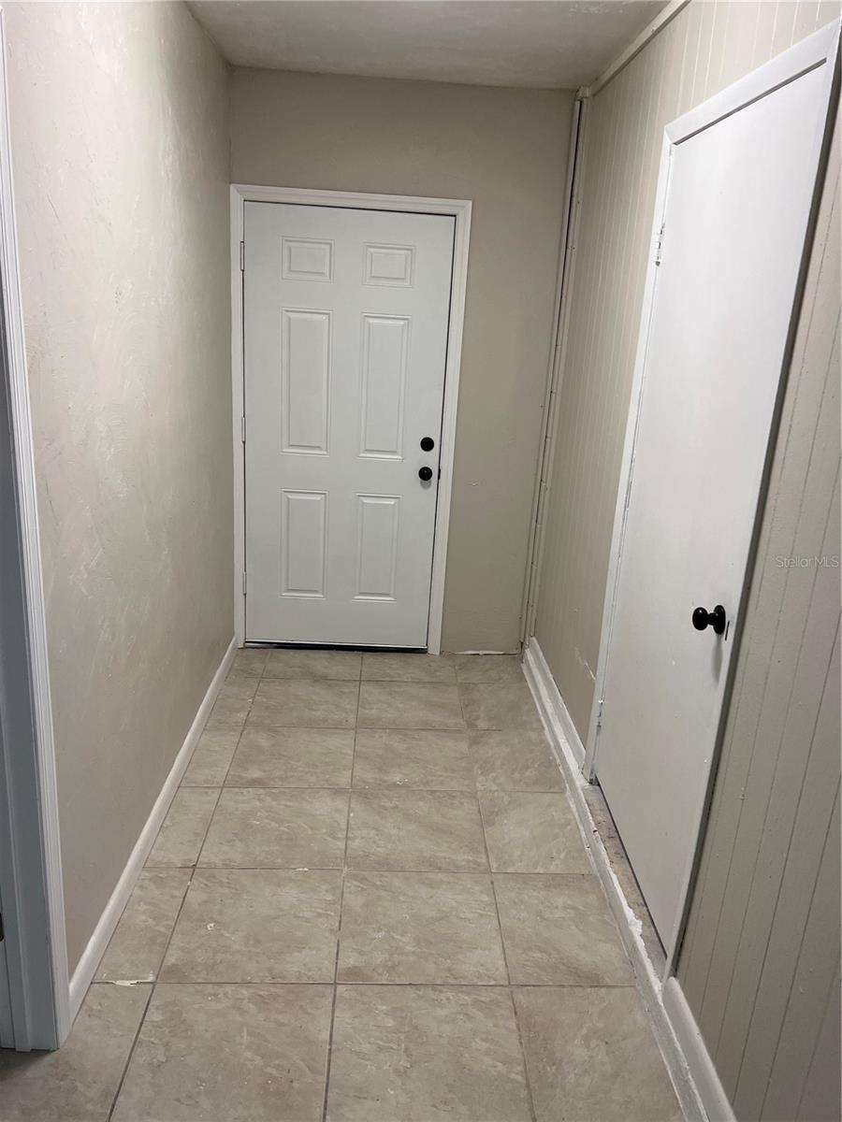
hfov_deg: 53.1
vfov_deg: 67.3
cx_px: 421
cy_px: 561
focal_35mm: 26
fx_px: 843
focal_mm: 5.7
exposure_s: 1/120
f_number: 1.5
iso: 125
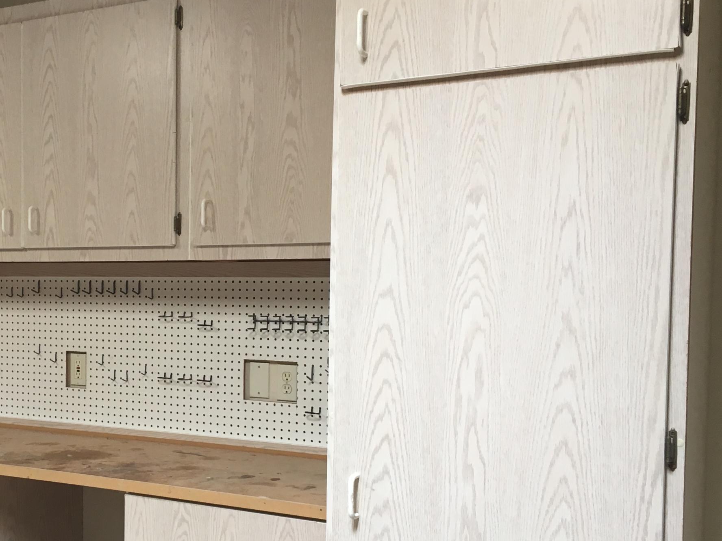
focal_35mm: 49
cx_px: 180
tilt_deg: -2.8
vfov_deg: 29.6
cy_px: 336
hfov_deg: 37.9
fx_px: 1022
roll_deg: -0.4
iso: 80
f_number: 2.2
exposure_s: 1/33
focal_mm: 4.15
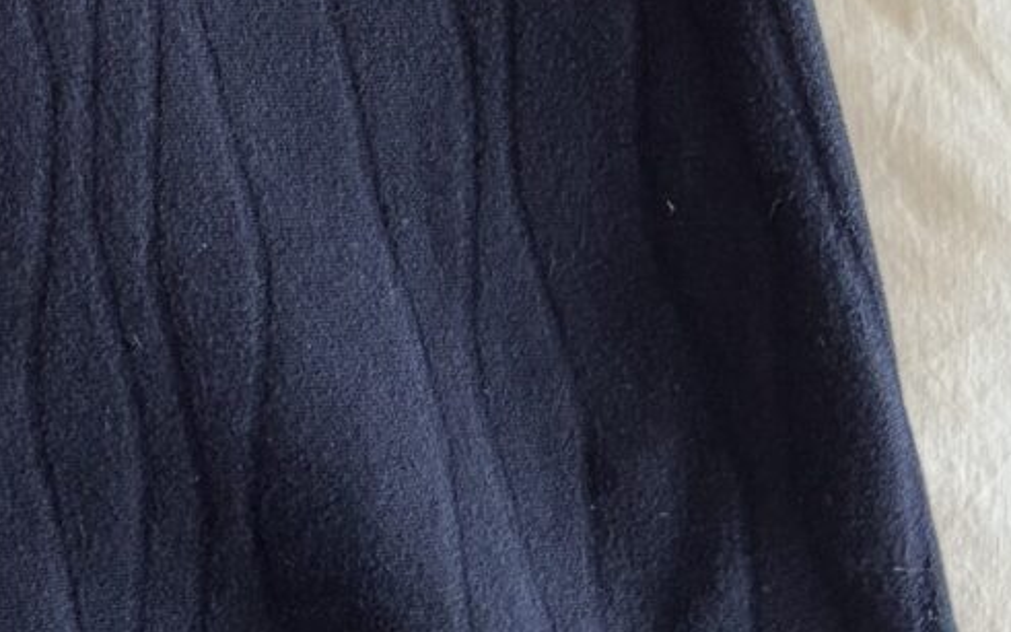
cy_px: -714
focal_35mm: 115
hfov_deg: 16.5
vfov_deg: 10.3
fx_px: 3169
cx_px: -513
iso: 125
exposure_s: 1/60
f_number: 1.6
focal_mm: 5.96
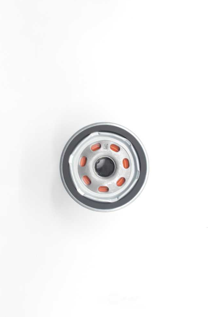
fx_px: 448
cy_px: 158
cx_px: 104
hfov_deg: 26.5
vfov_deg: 38.9
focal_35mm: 51
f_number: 13
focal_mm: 50
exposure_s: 1/80
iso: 5000
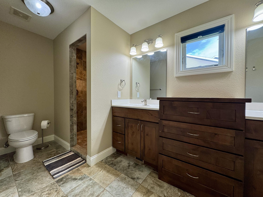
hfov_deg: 102.1
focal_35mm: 14
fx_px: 106
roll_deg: -0.3
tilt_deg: -1.6
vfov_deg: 85.7
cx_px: 132
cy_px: 98
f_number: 2.2
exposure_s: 1/120
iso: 80
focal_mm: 2.22
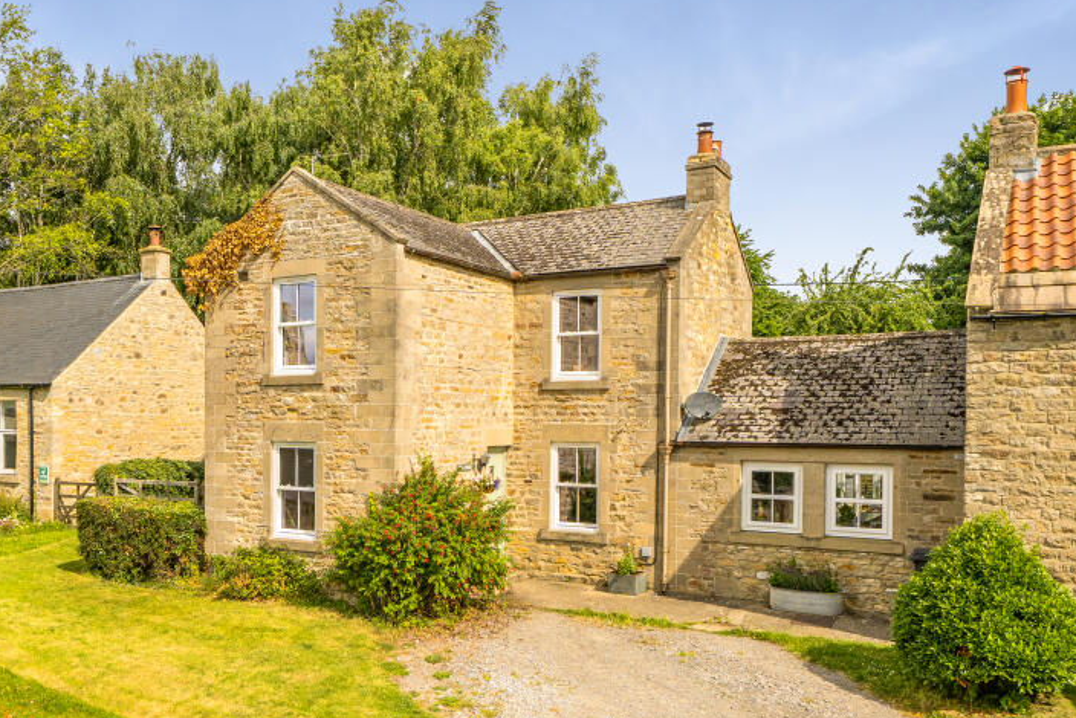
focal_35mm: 32
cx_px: 361
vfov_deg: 40.8
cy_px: 464
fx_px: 957
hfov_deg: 57.4
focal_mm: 15
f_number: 8
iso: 400
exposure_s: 1/1250
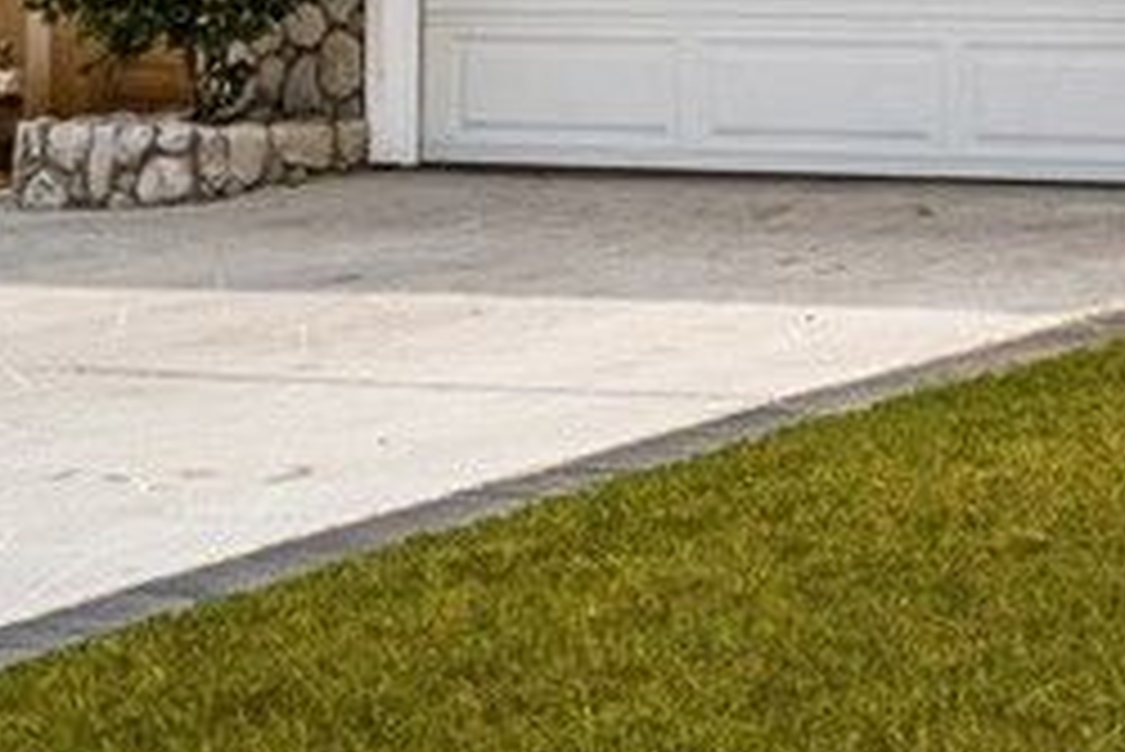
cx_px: 1710
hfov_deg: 15.3
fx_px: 3846
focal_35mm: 123
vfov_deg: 10.8
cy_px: -381
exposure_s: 1/200
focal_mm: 30
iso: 100
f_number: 14
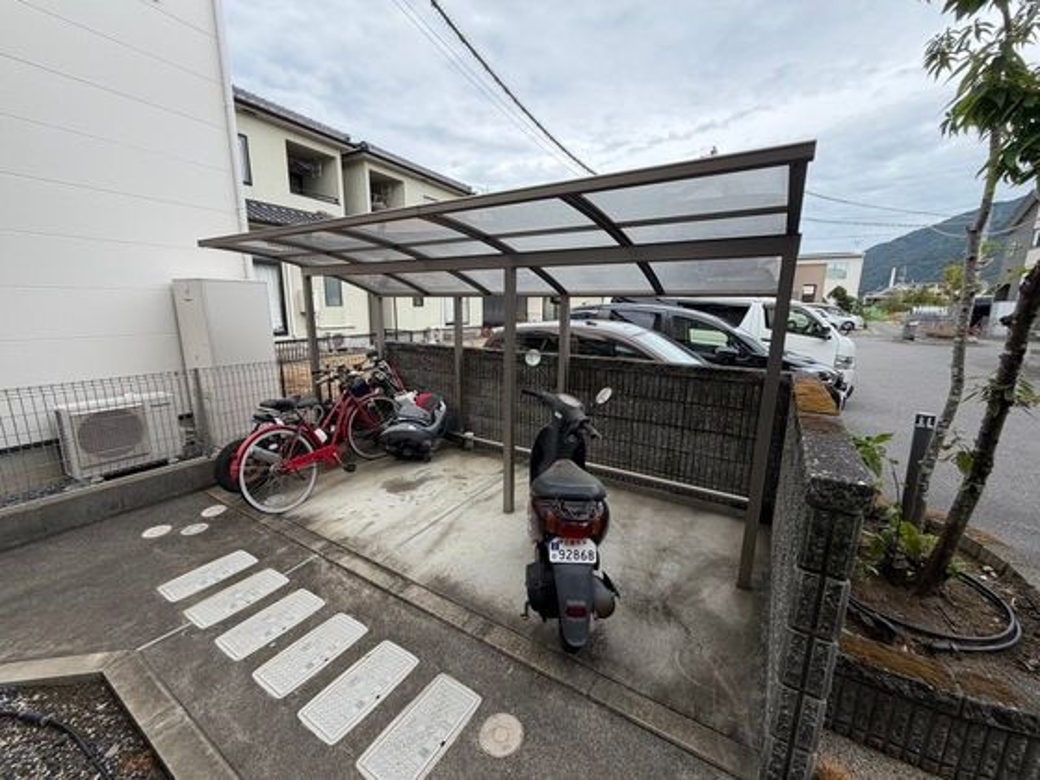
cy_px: 390
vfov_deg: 85.7
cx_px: 520
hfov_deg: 102.1
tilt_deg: -10.0
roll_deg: +0.6
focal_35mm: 14
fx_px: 421
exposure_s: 1/185
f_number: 2.2
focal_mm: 2.22
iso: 40
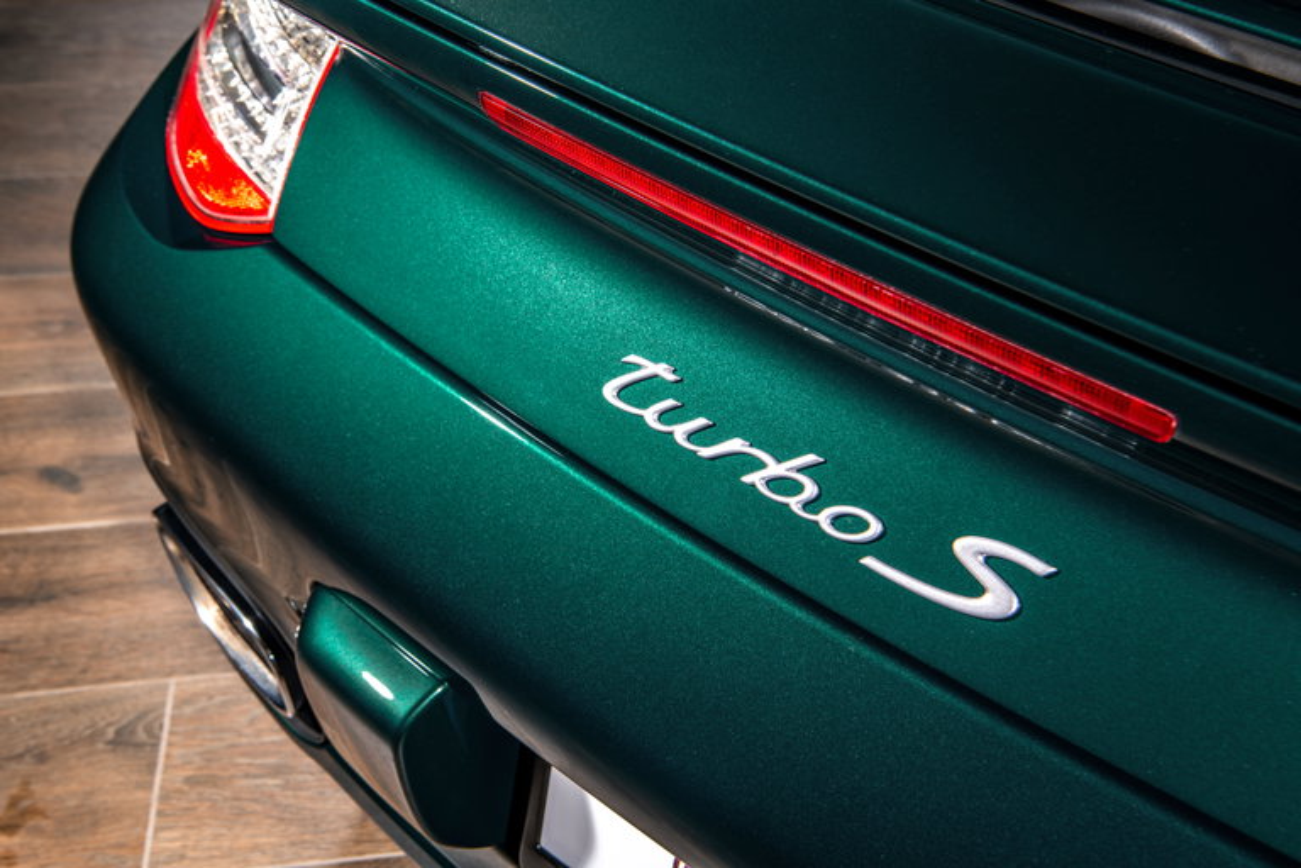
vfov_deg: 26.0
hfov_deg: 38.2
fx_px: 1879
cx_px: 650
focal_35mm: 52
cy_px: 434
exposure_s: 1/125
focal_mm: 52
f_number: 10
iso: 200
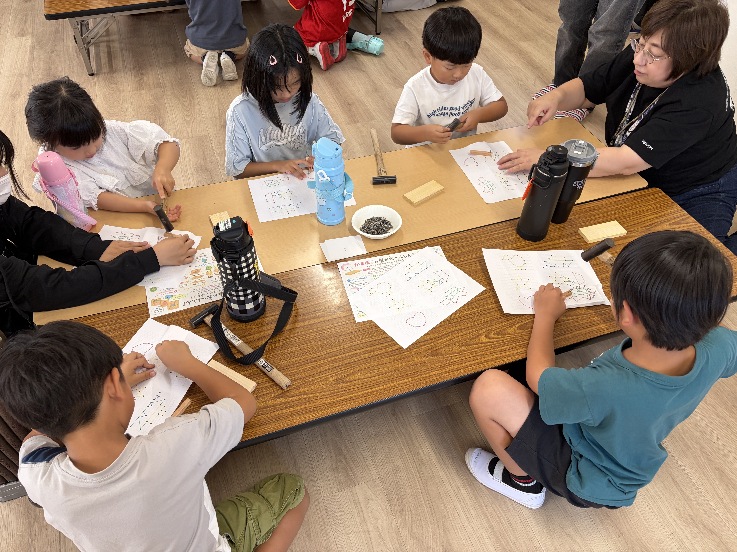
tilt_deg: -46.1
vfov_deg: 53.1
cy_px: 276
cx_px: 368
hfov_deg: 67.3
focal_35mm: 26
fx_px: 554
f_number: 1.6
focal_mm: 5.96
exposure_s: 1/122
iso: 125
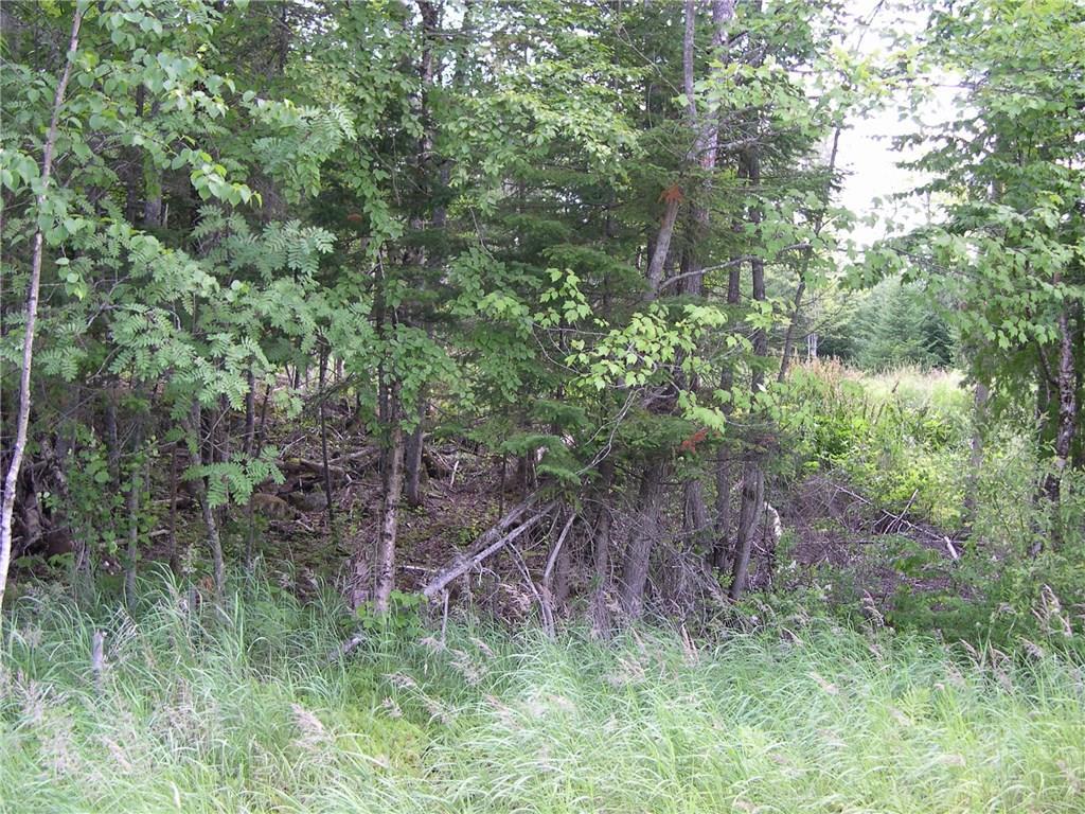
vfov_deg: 37.7
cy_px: 407
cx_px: 542
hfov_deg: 49.0
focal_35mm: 38
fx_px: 1191
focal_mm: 8
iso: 100
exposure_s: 1/74.5
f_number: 2.8
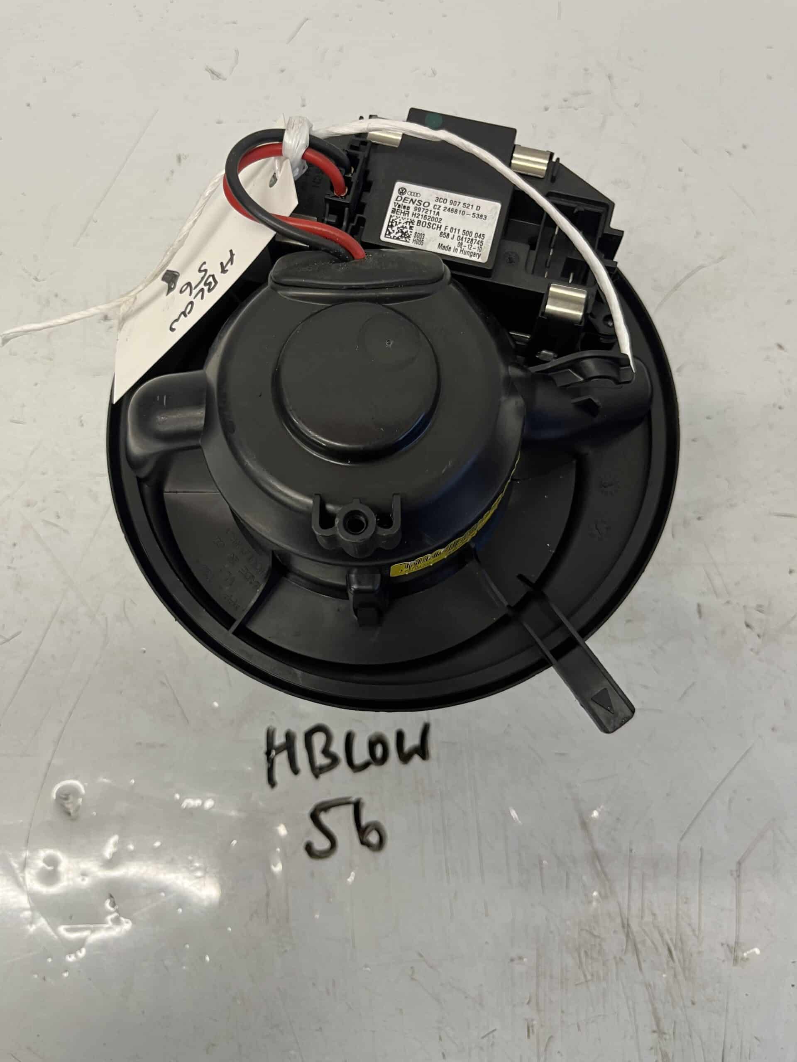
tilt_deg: -76.6
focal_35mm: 26
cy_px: 531
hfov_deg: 53.1
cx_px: 398
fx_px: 798
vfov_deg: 67.3
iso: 100
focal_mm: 5.1
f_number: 1.6
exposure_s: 1/50
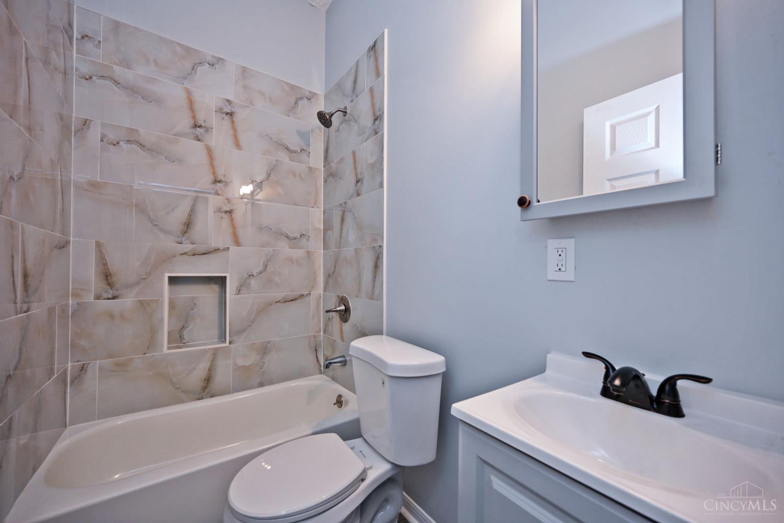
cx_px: 392
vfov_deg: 81.2
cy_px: 262
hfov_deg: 104.3
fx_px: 305
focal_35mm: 14
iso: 280
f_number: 4
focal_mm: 14
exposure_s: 1/60
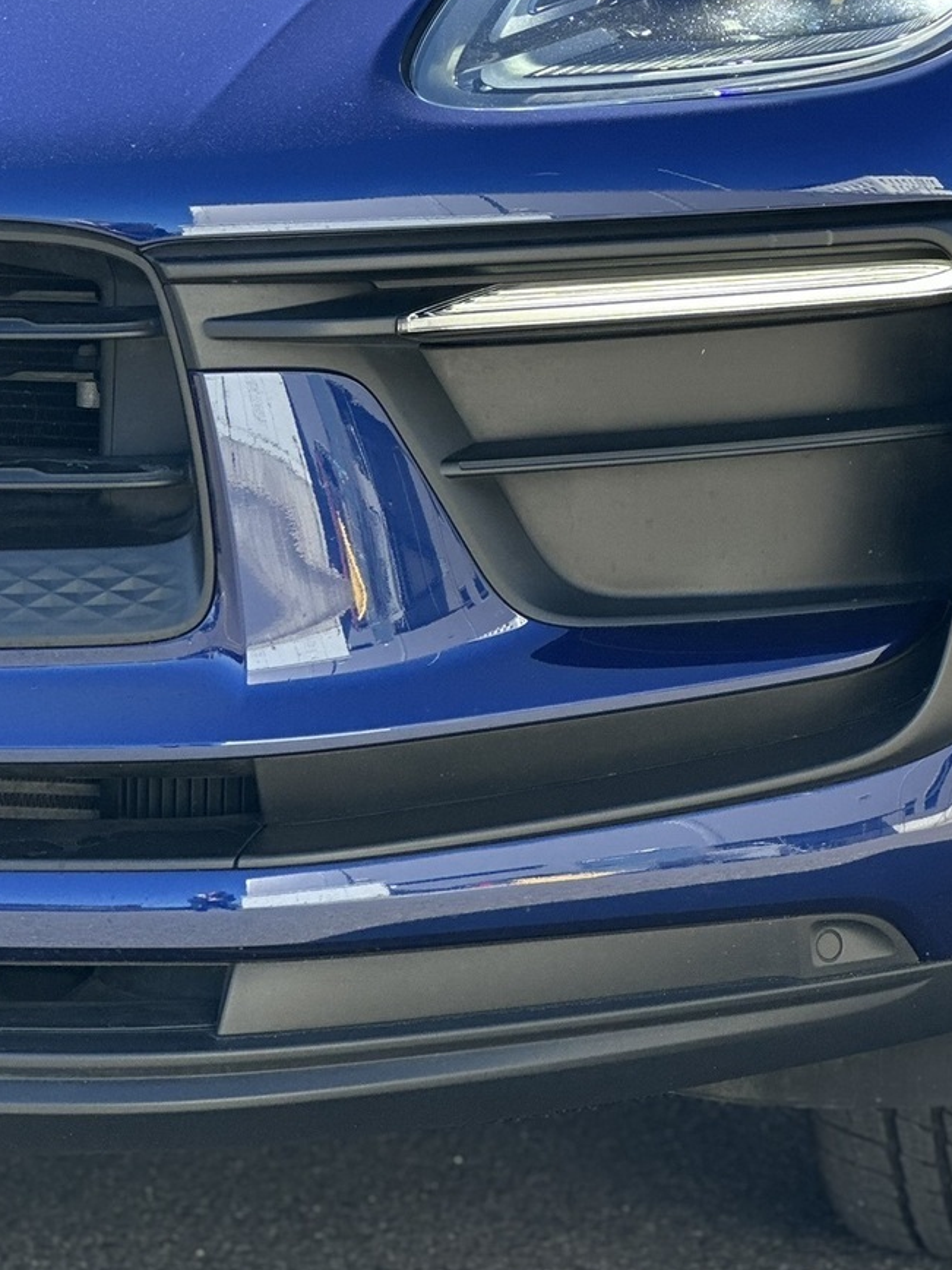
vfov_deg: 13.8
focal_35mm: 142
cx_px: 860
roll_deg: +1.4
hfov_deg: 10.4
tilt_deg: -5.6
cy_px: 259
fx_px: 5207
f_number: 2.8
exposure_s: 1/121
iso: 32
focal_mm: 9
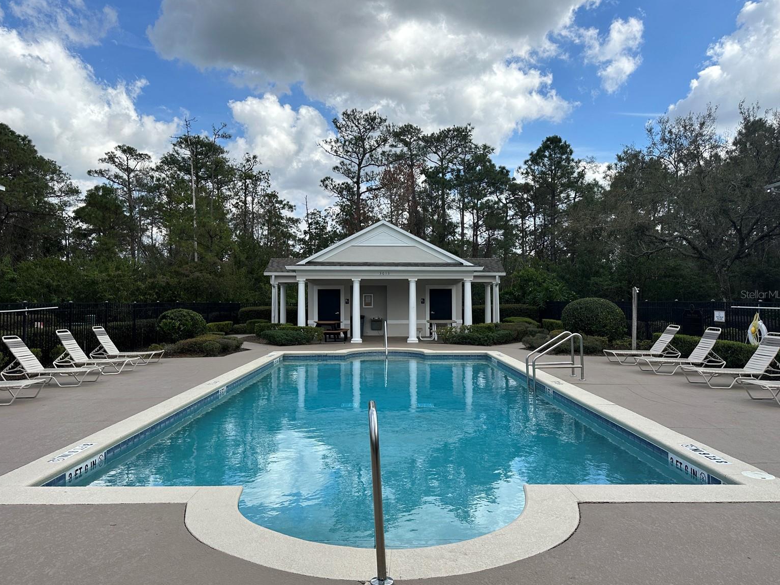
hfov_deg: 69.4
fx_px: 563
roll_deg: +0.2
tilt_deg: +0.9
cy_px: 294
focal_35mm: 25
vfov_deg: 54.9
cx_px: 382
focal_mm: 6.86
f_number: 1.78
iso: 80
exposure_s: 1/3861
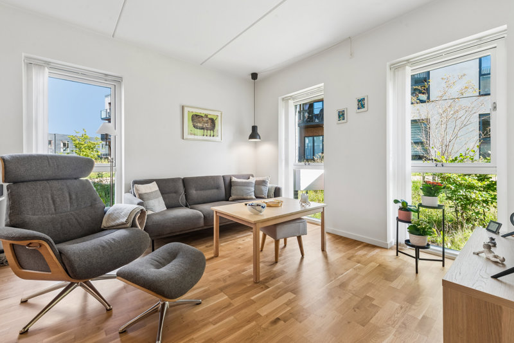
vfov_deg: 77.3
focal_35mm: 15
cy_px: 172
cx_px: 257
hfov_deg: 100.4
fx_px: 214
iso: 250
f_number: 10
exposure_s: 1/15
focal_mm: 15
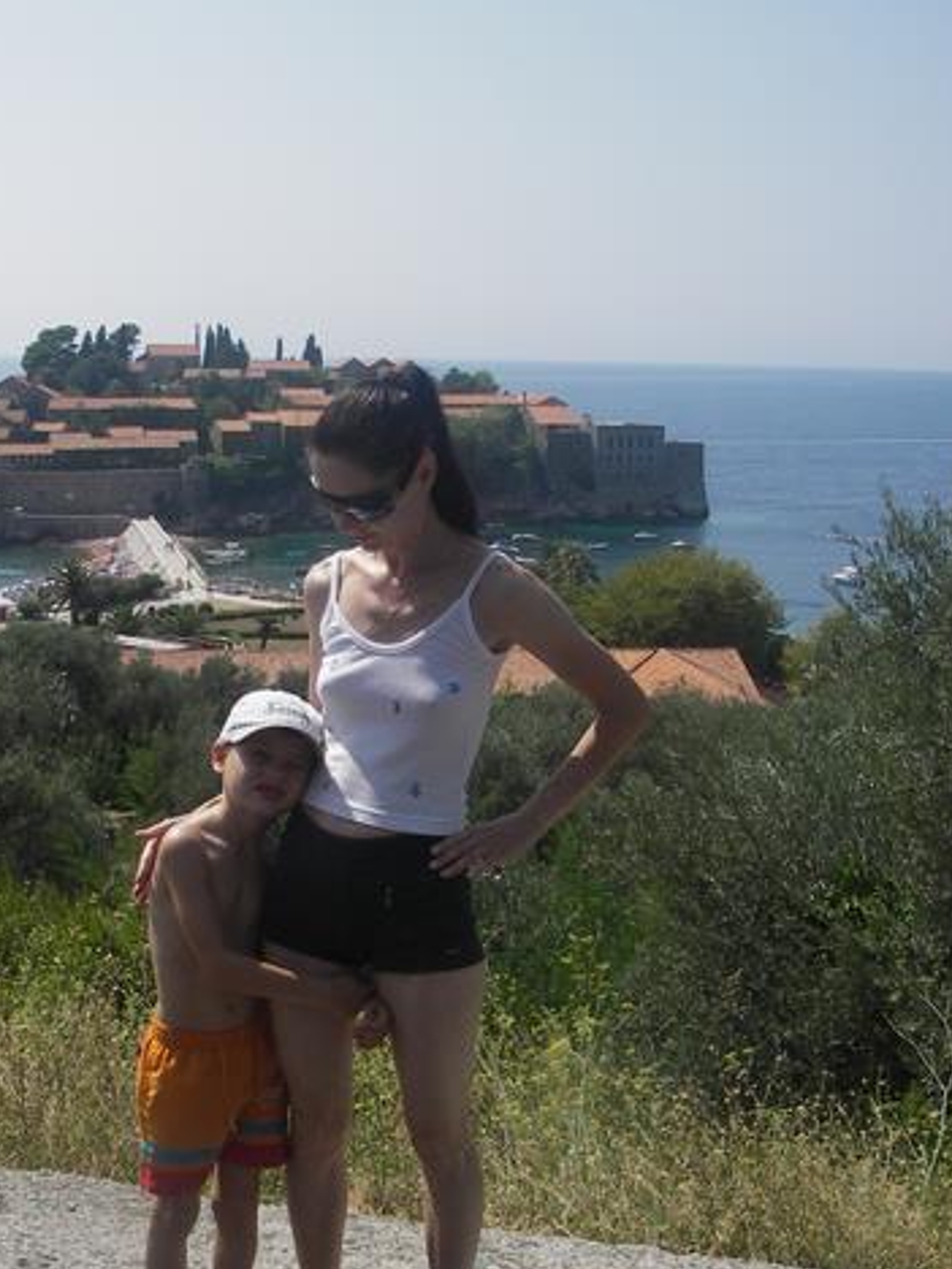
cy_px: 708
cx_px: 331
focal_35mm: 52
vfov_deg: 36.8
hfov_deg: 27.9
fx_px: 1907
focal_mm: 6.3
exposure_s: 1/250
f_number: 6.6
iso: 50
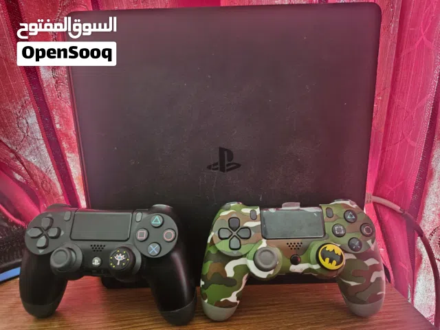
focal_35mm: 24
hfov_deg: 71.6
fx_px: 305
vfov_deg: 56.8
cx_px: 220
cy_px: 165
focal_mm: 5
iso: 800
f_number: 1.8
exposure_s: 1/24
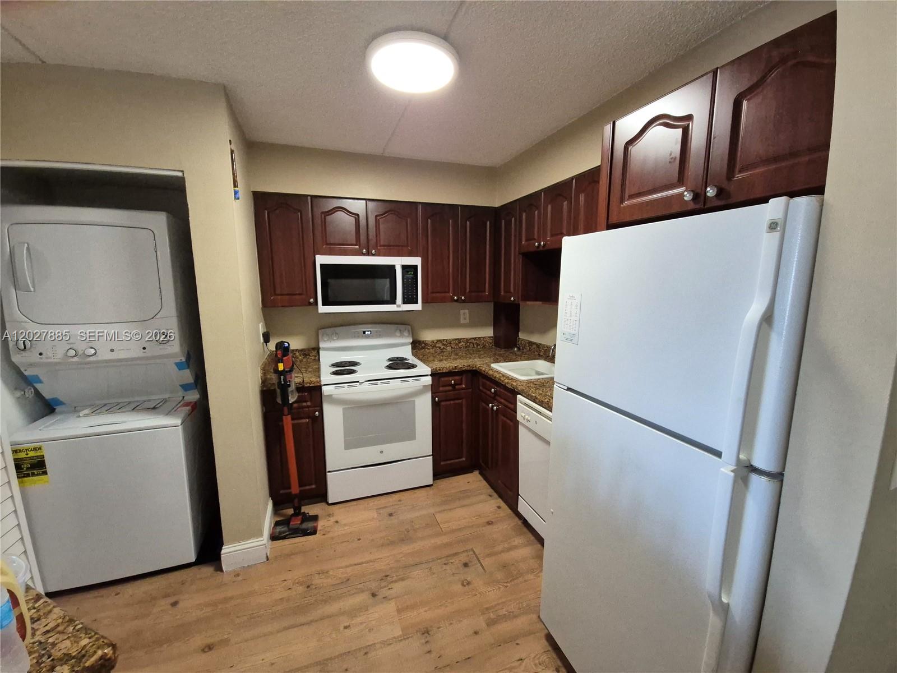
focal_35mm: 13
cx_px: 448
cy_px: 336
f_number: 2.2
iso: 400
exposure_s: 1/60
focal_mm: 2.2
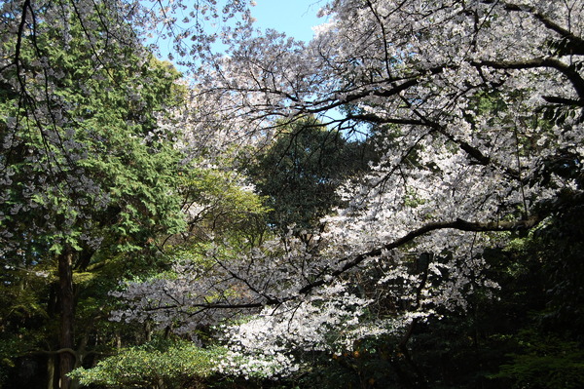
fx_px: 851
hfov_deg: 37.9
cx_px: 292
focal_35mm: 52
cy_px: 194
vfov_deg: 25.7
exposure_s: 1/200
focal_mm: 35
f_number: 7.1
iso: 200
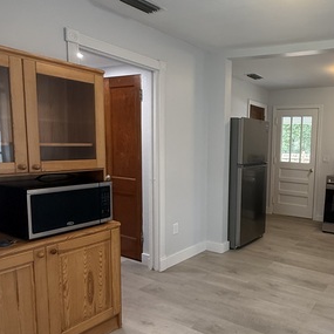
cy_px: 185
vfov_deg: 55.5
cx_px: 254
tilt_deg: -6.9
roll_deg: -2.4
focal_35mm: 29
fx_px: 317
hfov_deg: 52.9
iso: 200
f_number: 2.2
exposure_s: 1/120
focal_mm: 2.22
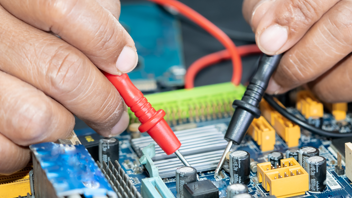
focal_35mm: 174
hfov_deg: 12.3
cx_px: 270
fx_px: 1624
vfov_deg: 7.0
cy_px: 76
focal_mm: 90
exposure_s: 1/60
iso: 800
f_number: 4.5
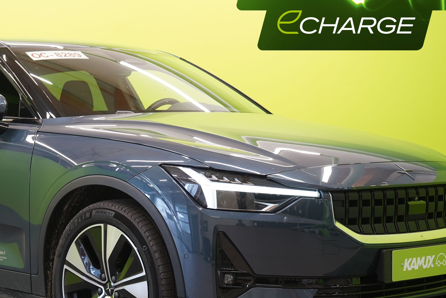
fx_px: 1041
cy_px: 183
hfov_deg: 24.0
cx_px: 123
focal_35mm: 84
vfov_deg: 16.2
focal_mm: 48
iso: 400
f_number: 5
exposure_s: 1/20
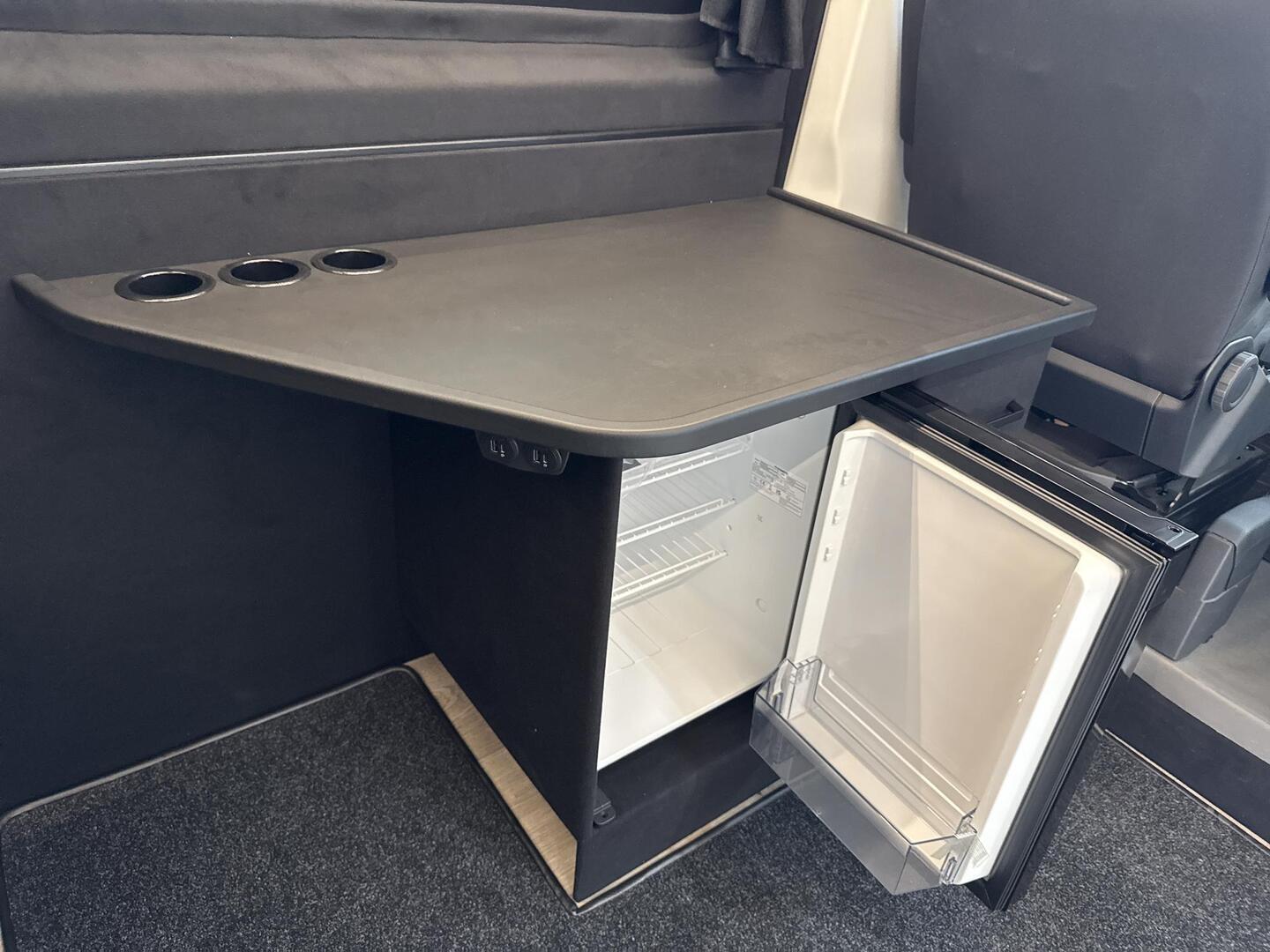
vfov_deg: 56.8
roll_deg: -5.6
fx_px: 881
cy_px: 476
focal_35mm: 24
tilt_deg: -30.6
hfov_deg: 71.6
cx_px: 635
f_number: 1.78
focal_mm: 6.76
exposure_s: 1/50
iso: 640
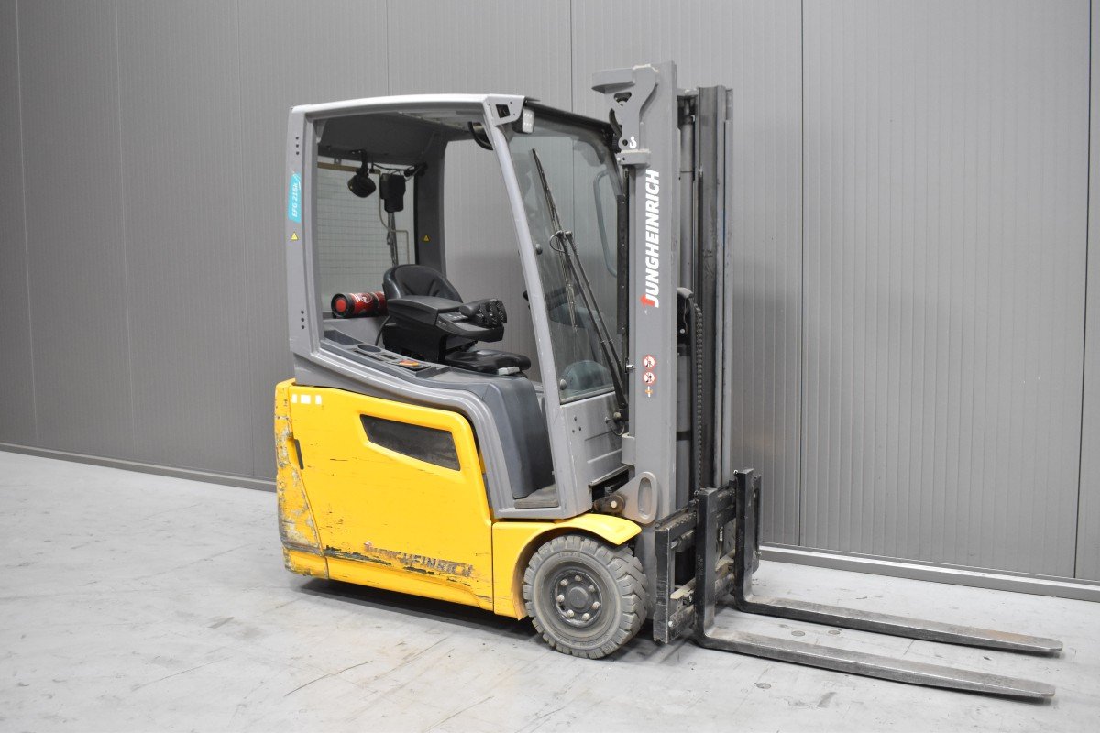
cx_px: 550
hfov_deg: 57.2
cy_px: 366
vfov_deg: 40.0
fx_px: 1008
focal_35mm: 33
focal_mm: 22
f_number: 4.5
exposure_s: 1/40
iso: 1600
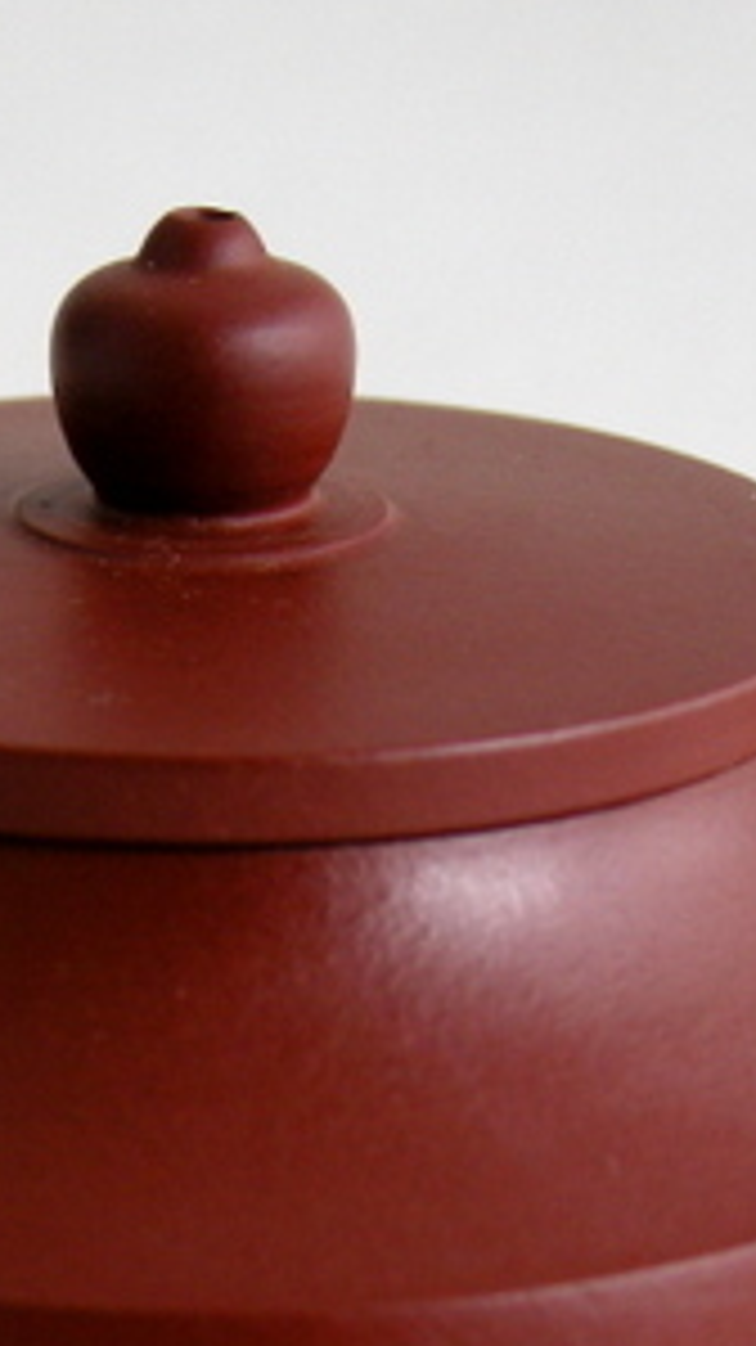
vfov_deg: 20.6
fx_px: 3638
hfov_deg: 11.8
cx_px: 122
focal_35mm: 102
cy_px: 1184
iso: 111
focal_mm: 7.5
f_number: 2.7
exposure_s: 1/59.7
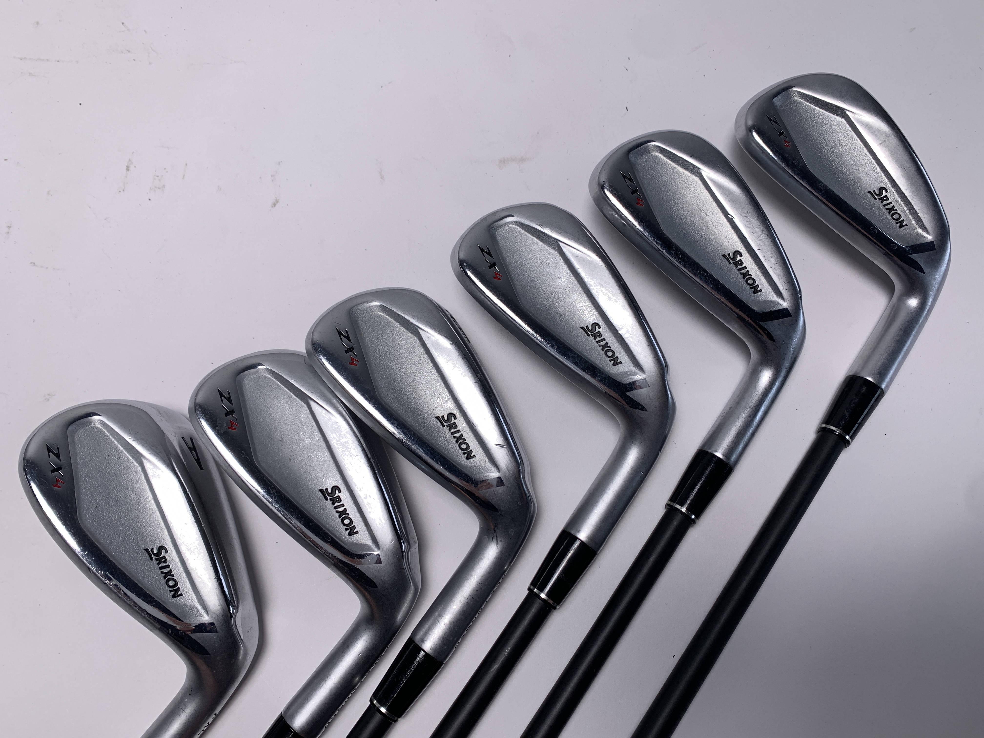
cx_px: 492
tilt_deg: -77.4
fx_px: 739
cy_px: 369
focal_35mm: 26
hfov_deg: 67.3
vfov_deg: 53.1
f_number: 1.8
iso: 25
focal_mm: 4.25
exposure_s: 1/647
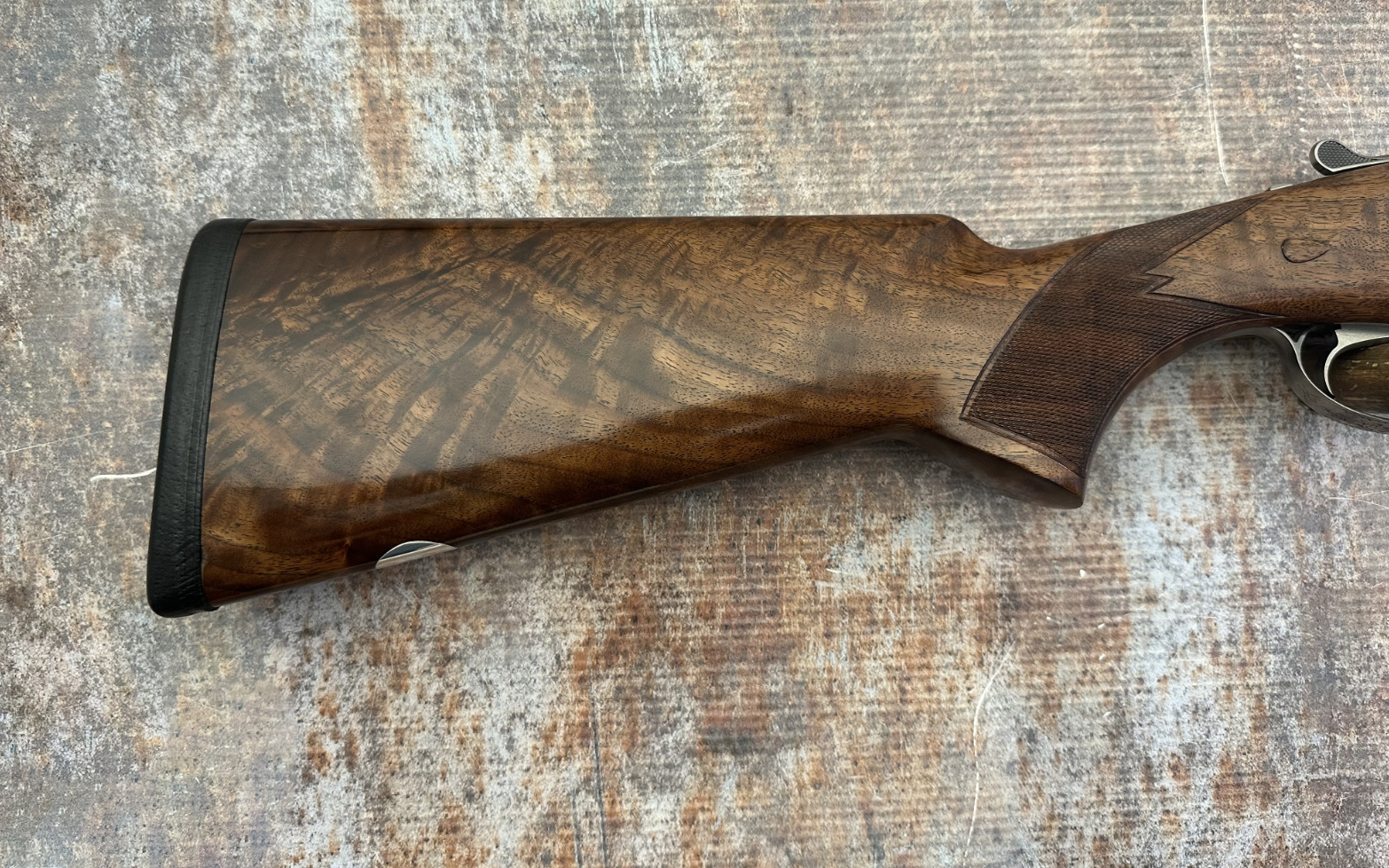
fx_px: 984
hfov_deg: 70.4
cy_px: 361
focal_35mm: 26
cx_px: 698
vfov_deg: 47.4
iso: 160
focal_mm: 6.9
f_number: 1.8
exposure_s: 1/50
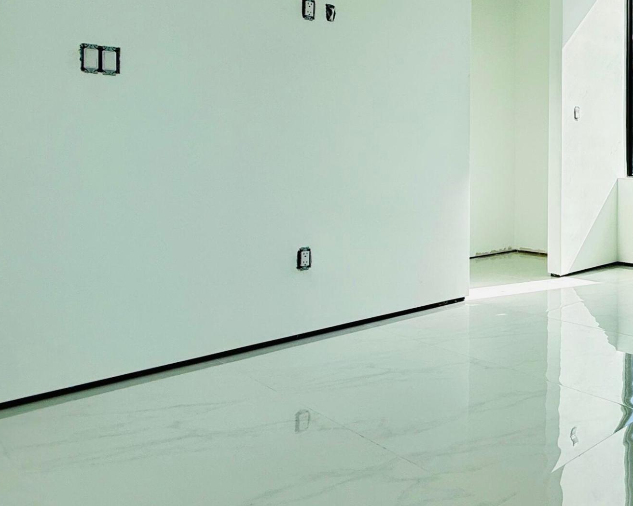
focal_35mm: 30
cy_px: 155
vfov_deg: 47.4
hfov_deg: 45.5
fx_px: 562
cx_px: 682
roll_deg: +0.1
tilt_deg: +1.7
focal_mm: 2.22
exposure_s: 1/134
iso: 64
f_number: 2.2
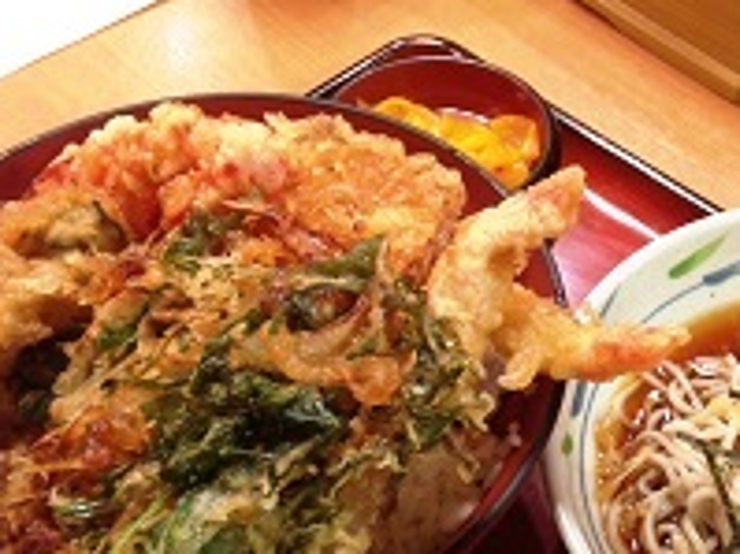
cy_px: 379
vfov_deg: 25.5
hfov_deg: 33.3
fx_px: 1218
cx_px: 534
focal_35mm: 57
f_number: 2.4
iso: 80
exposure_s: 1/20
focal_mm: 4.12
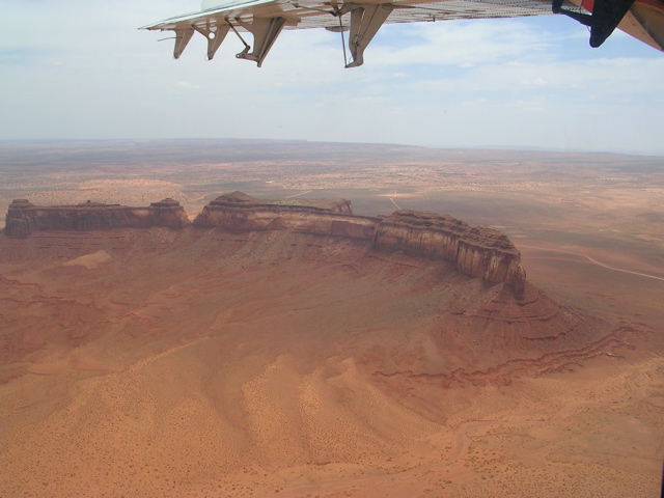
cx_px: 332
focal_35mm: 38
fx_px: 729
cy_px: 249
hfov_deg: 49.0
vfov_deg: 37.7
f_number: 5.6
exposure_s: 1/352
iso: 50
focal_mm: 5.8
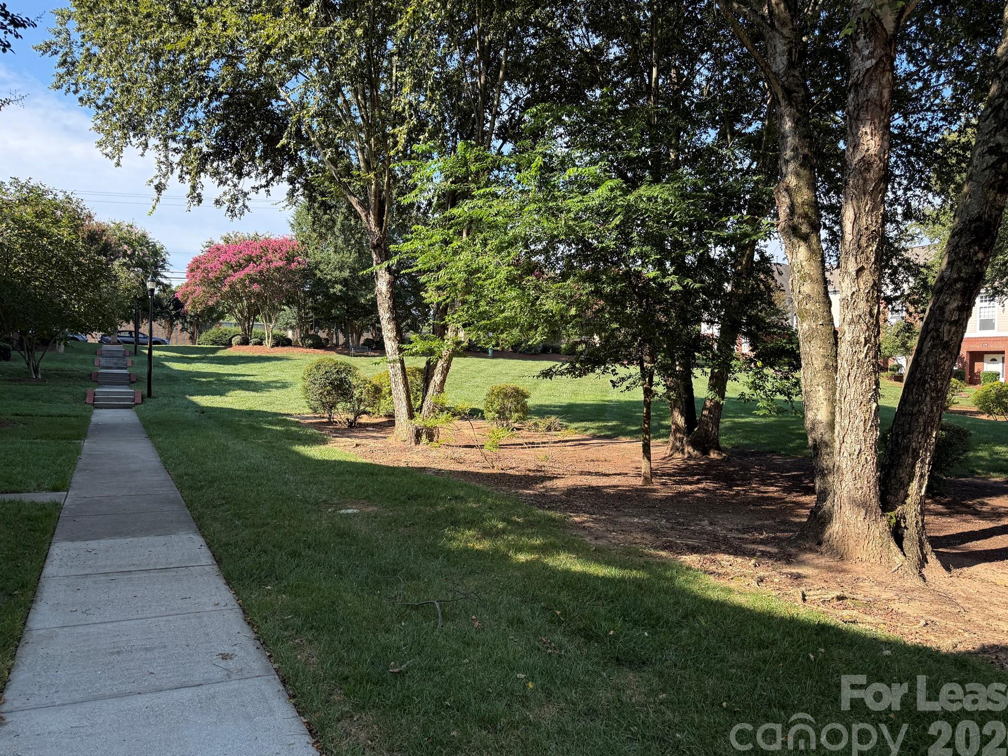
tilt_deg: -0.4
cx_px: 513
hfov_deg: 69.4
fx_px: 728
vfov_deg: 54.9
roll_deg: -0.5
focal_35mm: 25
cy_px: 382
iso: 100
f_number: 1.78
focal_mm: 6.76
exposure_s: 1/1230
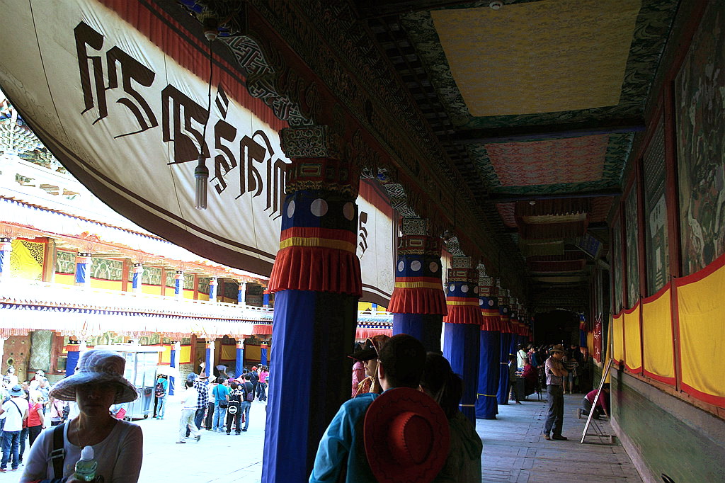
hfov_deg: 57.2
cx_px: 362
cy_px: 242
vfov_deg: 39.9
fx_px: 664
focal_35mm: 33
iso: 100
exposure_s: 1/40
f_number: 4.5
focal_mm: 22
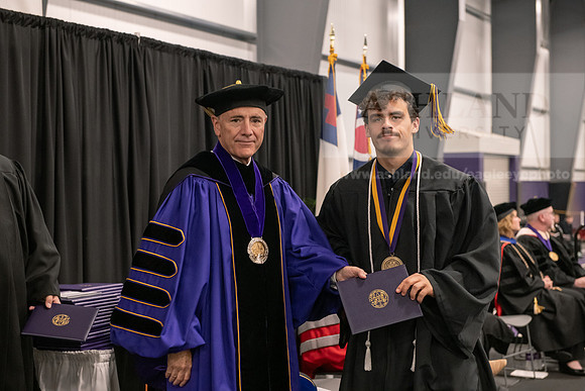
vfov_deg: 20.6
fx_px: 1073
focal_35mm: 66
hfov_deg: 30.5
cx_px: 292
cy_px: 196
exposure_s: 1/125
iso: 2500
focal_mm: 66
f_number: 5
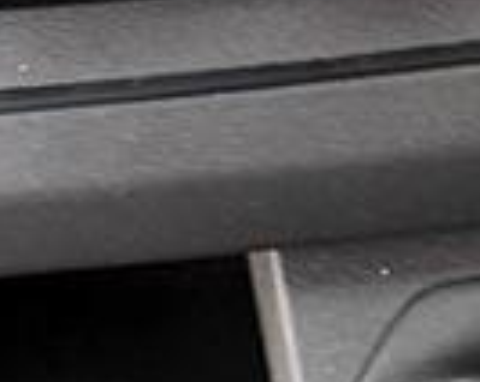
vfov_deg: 13.4
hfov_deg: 20.2
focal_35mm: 92
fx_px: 1305
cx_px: 480
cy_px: -461
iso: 125
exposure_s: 1/99
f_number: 2.2
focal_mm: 2.22
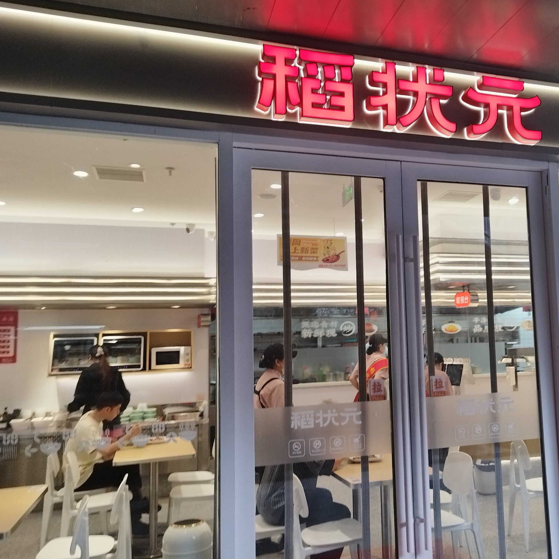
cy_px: 285
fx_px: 512
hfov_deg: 55.8
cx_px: 383
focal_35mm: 28
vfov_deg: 57.3
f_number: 1.9
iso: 288
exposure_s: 1/100
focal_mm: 5.52
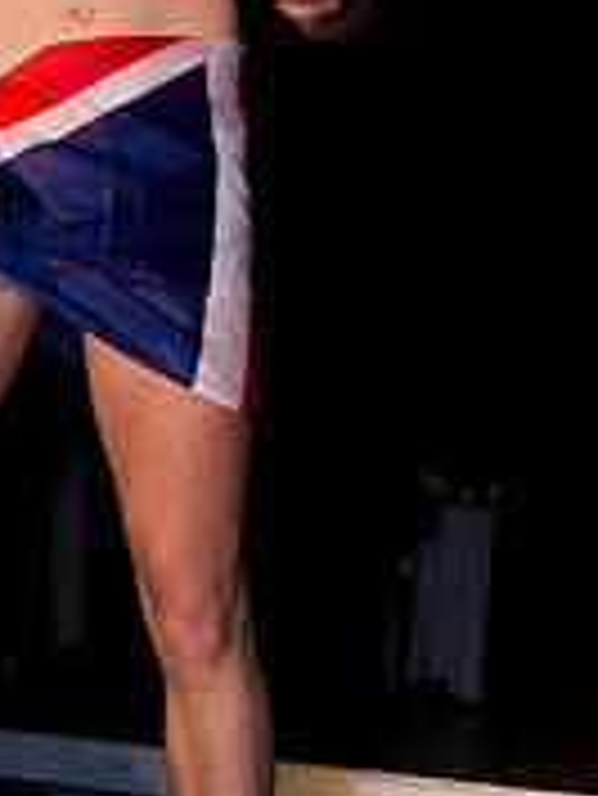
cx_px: 155
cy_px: 265
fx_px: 3037
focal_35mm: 132
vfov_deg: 14.9
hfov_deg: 11.2
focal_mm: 36.25
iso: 250
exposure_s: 1/180
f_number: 2.8
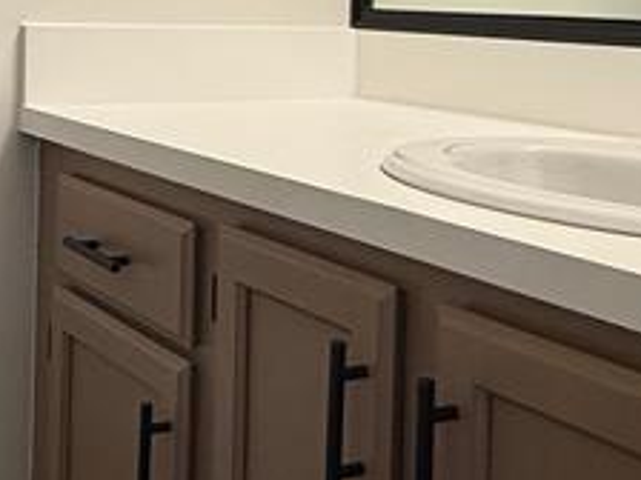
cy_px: -11
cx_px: 132
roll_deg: -1.7
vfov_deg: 22.0
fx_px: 1185
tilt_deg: -0.1
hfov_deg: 29.6
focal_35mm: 64
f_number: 2.2
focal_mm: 2.22
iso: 160
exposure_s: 1/120
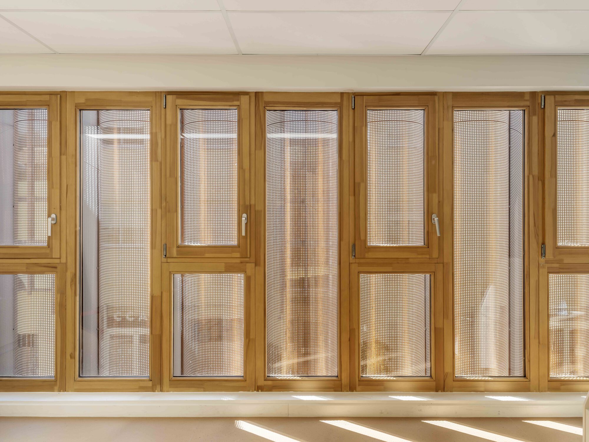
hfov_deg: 71.6
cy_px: 221
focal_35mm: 24
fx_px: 408
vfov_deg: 56.8
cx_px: 294
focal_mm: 30
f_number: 16
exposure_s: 1/8
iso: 400
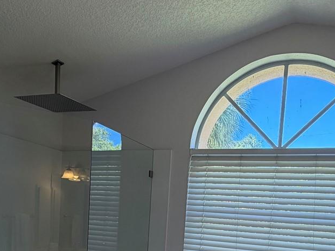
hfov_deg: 51.3
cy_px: 241
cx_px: 170
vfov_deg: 36.3
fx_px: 349
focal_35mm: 36
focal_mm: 2.22
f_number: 2.2
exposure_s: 1/120
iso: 125
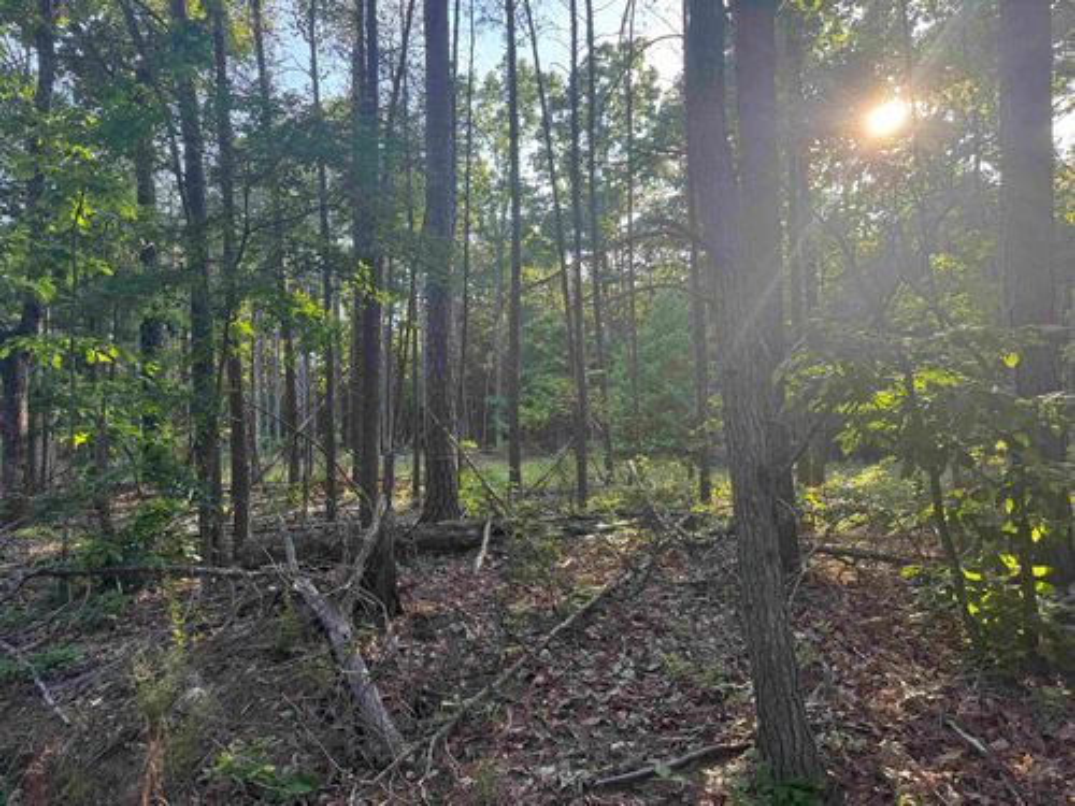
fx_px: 745
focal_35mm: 24
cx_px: 538
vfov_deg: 56.8
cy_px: 403
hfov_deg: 71.6
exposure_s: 1/239
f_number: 1.78
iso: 80
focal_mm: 6.76
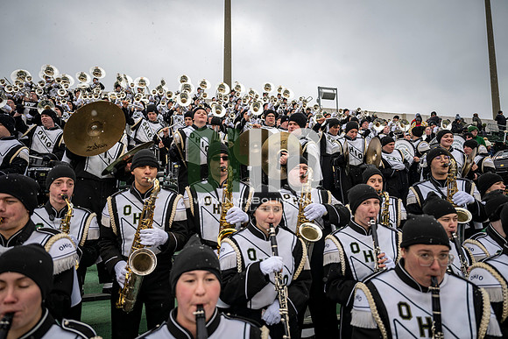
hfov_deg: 73.7
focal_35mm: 24
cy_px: 170
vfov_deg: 53.2
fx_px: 339
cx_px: 254
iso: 160
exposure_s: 1/500
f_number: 2.8
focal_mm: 24
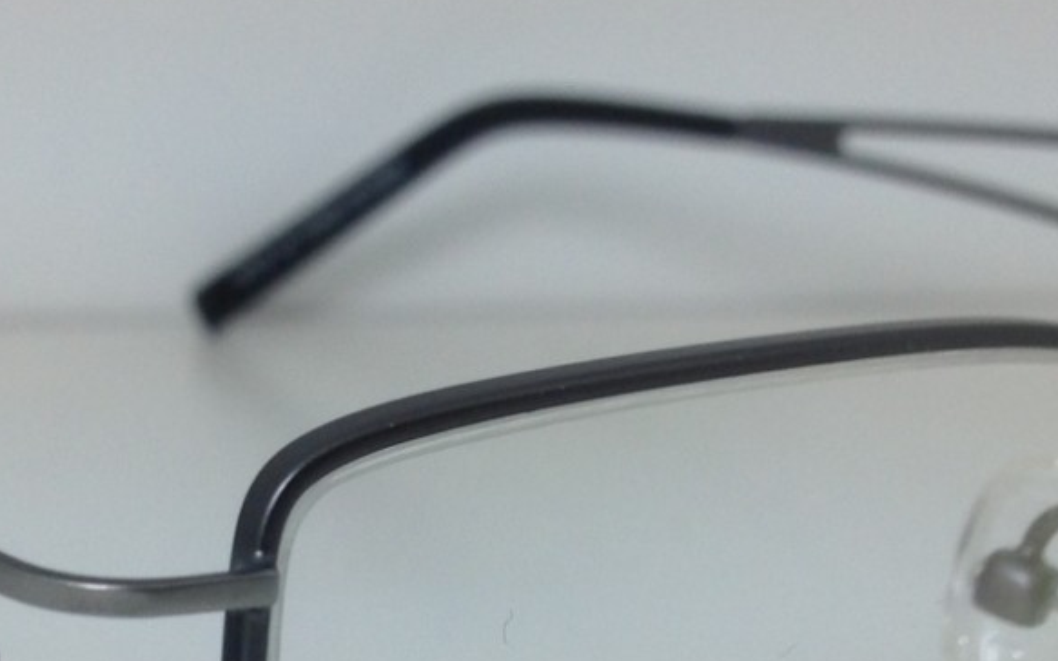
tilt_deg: -15.1
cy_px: 541
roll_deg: -0.3
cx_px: 419
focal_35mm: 96
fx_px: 2767
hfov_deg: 21.6
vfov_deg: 13.5
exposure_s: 1/175
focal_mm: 4.12
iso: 50
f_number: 2.4
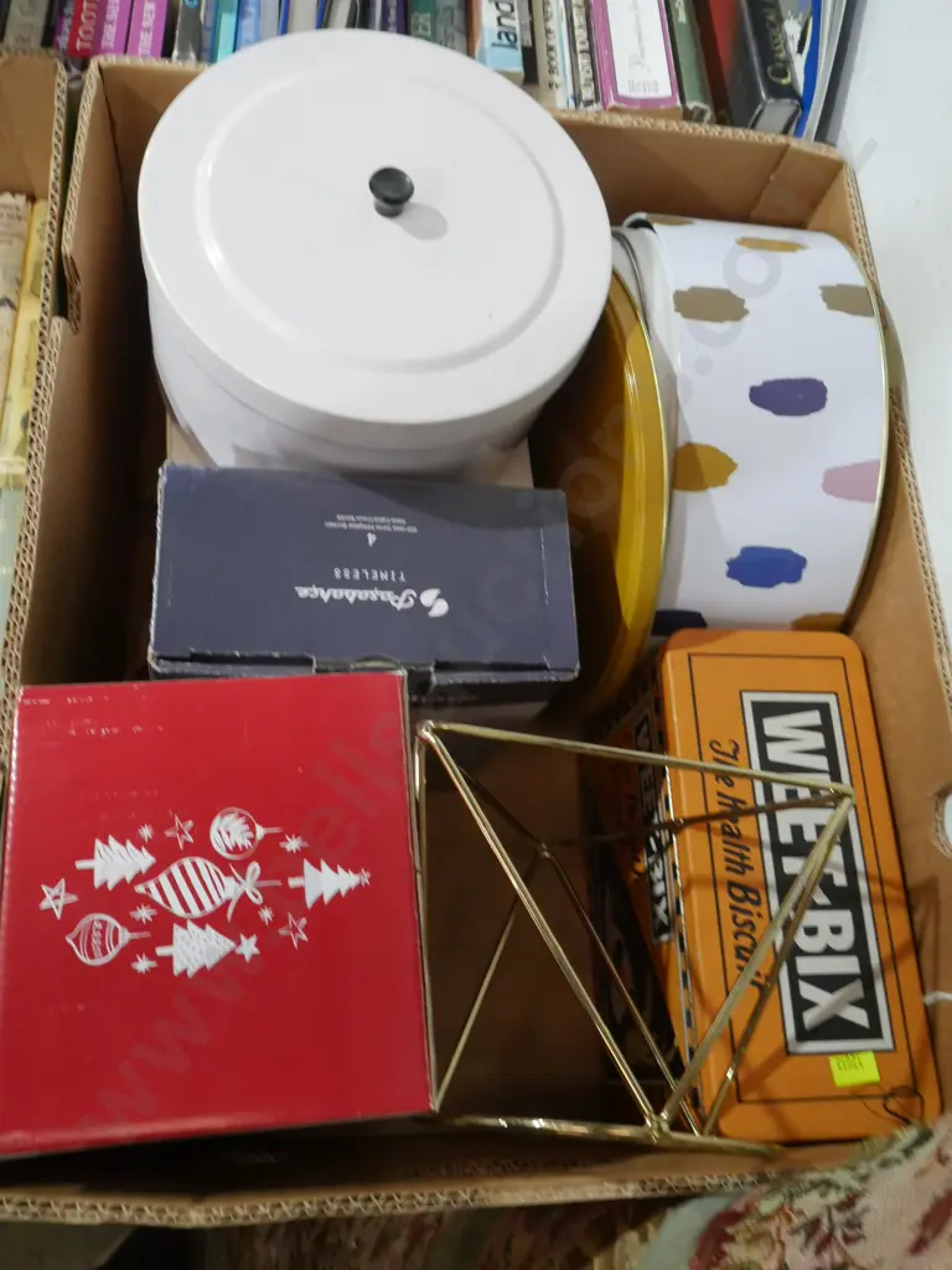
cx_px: 476
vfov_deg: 63.4
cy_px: 635
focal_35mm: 28
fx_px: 1027
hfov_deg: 49.7
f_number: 9
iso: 3200
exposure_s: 1/25
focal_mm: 14
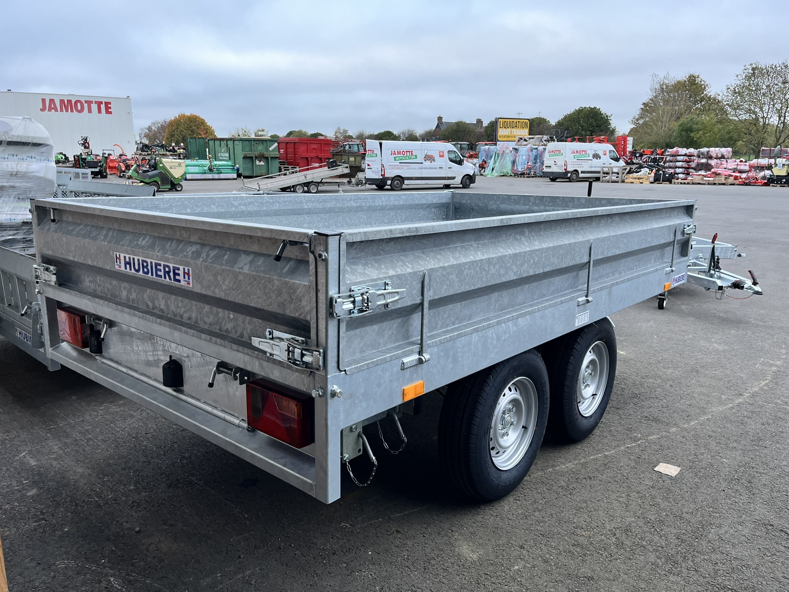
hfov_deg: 67.3
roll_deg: +0.5
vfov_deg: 53.1
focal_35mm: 26
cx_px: 394
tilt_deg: -13.2
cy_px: 296
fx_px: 593
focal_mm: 5.1
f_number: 1.6
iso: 125
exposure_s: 1/121
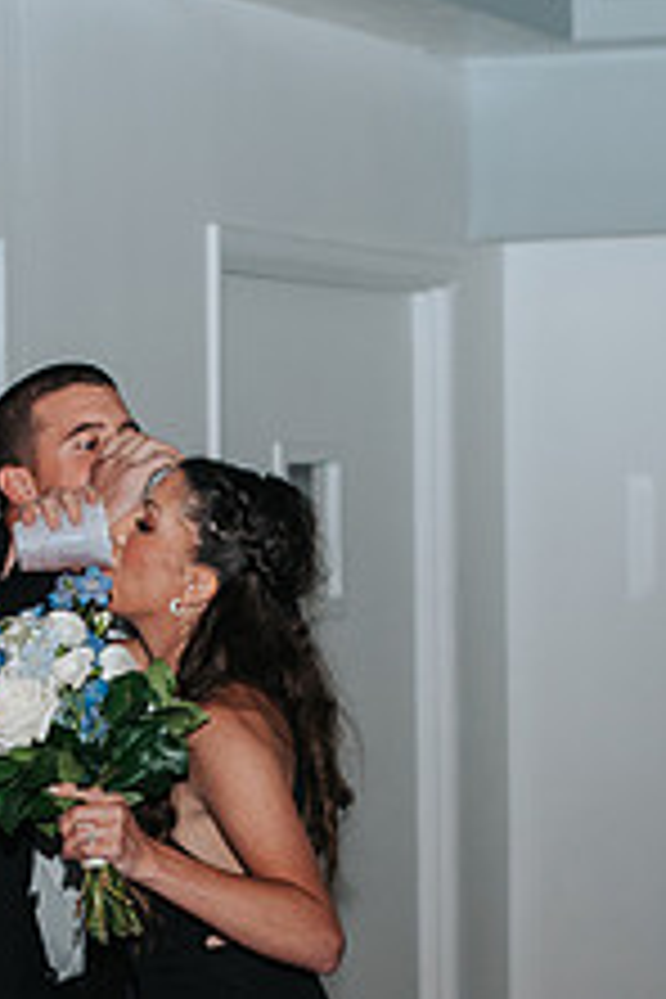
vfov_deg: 13.4
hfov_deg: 9.0
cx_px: 47
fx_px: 4218
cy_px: 814
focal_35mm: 152
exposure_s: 1/125
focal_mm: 50
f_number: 3.5
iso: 800
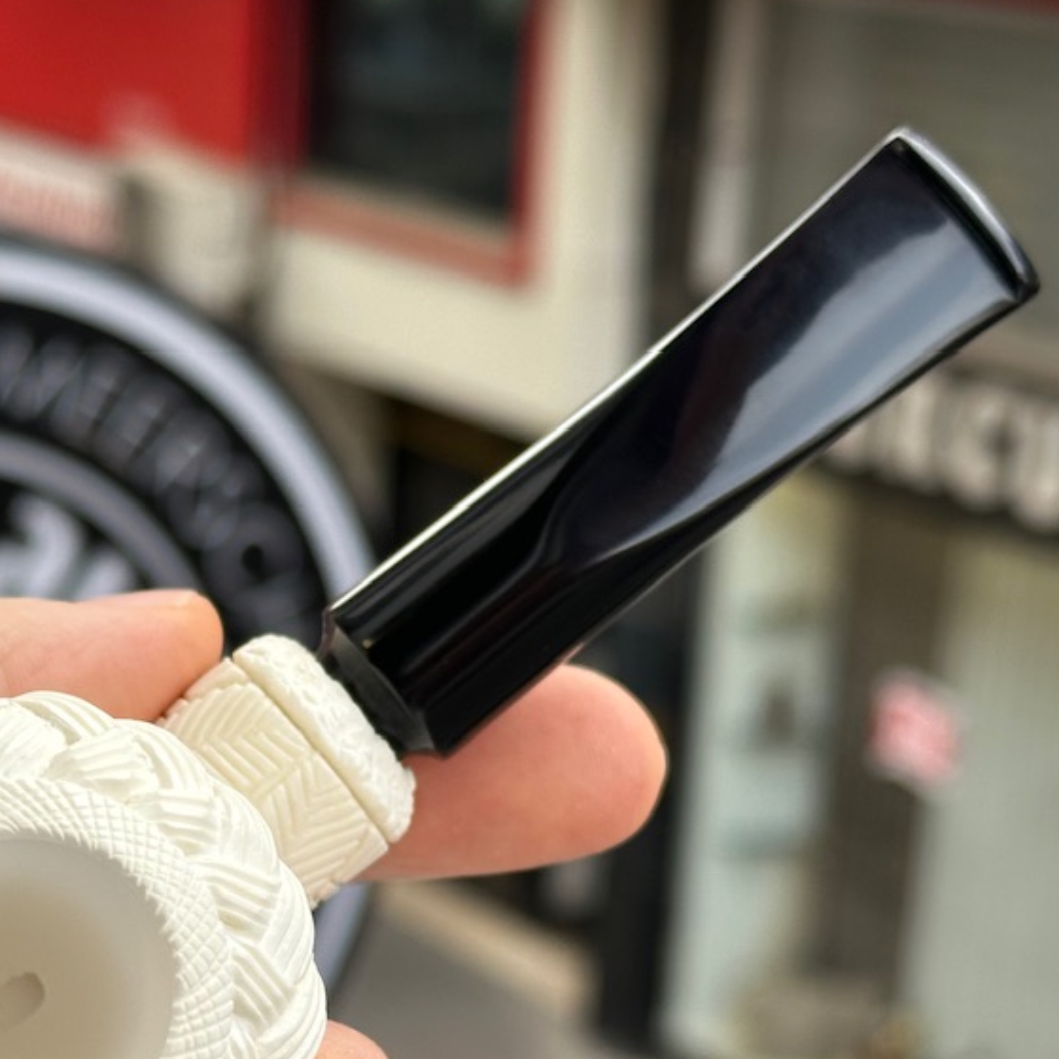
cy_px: 730
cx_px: 236
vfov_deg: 17.9
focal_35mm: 97
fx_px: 3357
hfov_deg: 17.8
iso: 64
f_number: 1.78
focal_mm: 6.86
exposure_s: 1/303
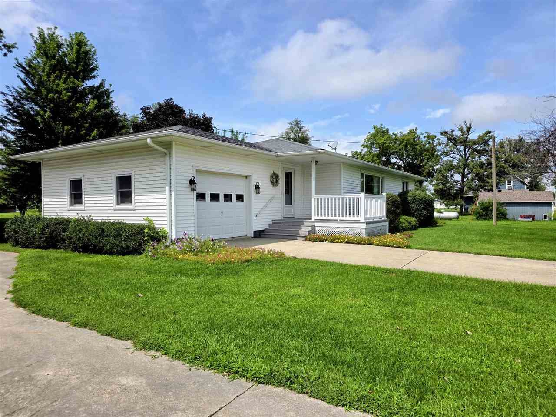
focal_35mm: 23
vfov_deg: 58.9
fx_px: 369
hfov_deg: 73.9
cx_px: 278
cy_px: 208
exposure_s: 1/7944
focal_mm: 6.3
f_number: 1.7
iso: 80
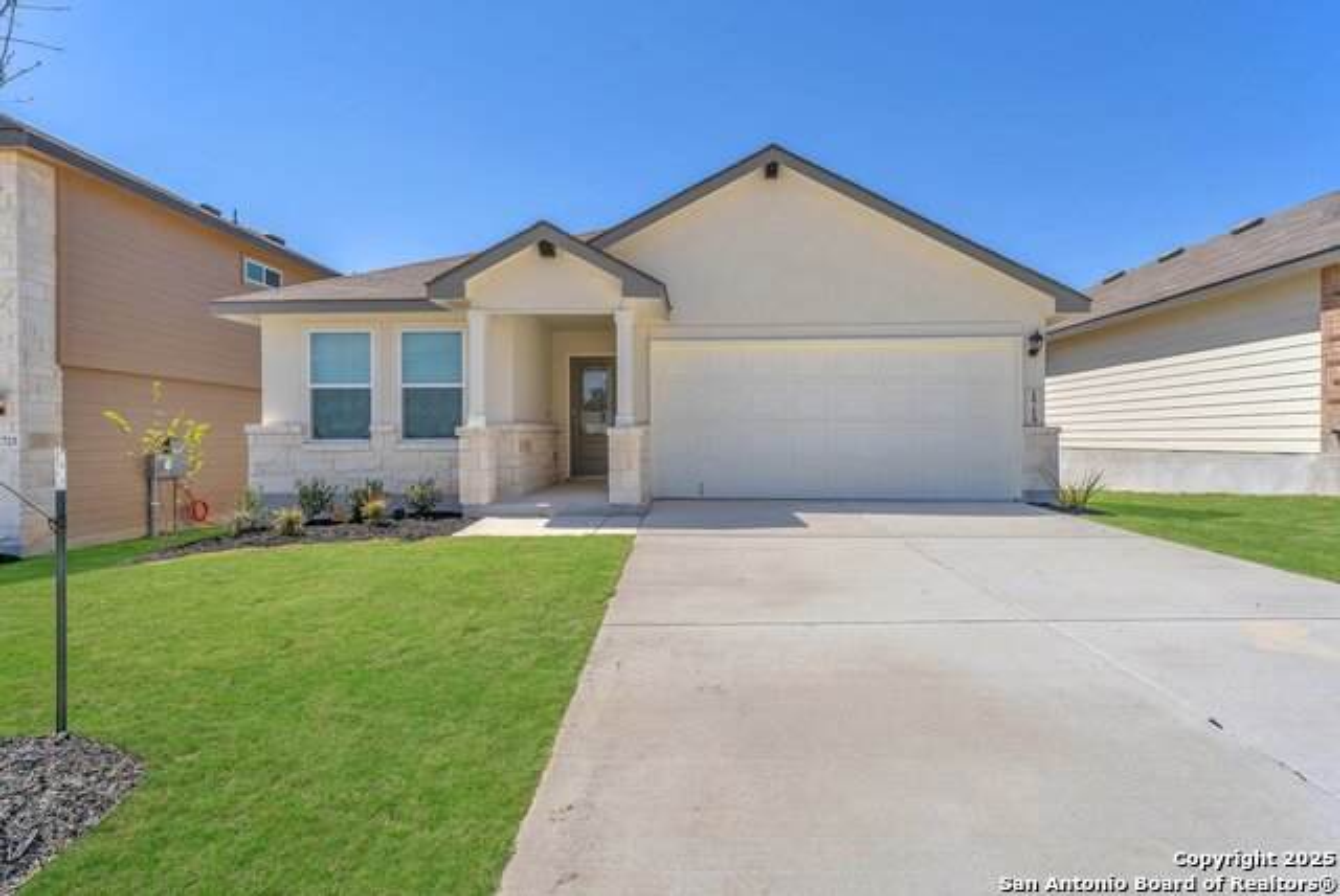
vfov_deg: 68.7
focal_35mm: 18
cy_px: 448
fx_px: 656
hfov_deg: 91.2
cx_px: 670
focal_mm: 17.6
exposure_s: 1/320
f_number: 10
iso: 125
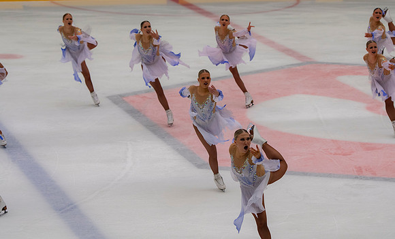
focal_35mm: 154
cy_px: 107
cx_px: 198
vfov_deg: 8.3
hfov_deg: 13.7
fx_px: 1646
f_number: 3.5
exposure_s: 1/400
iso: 400
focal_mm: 100
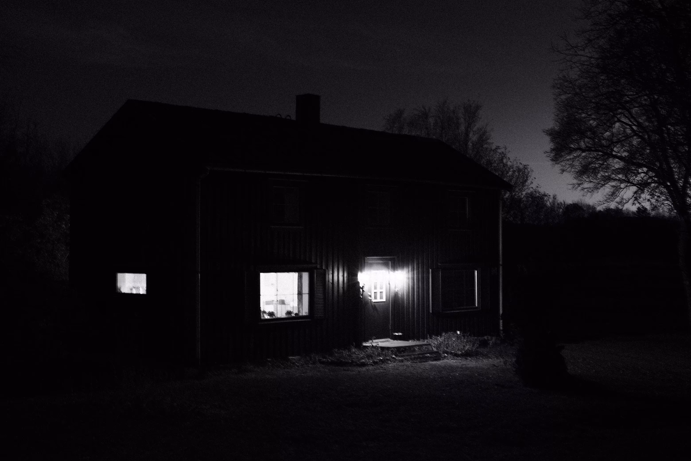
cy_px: 230
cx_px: 346
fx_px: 1017
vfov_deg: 25.5
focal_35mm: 53
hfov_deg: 37.5
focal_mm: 35
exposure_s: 1
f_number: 3.6
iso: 800
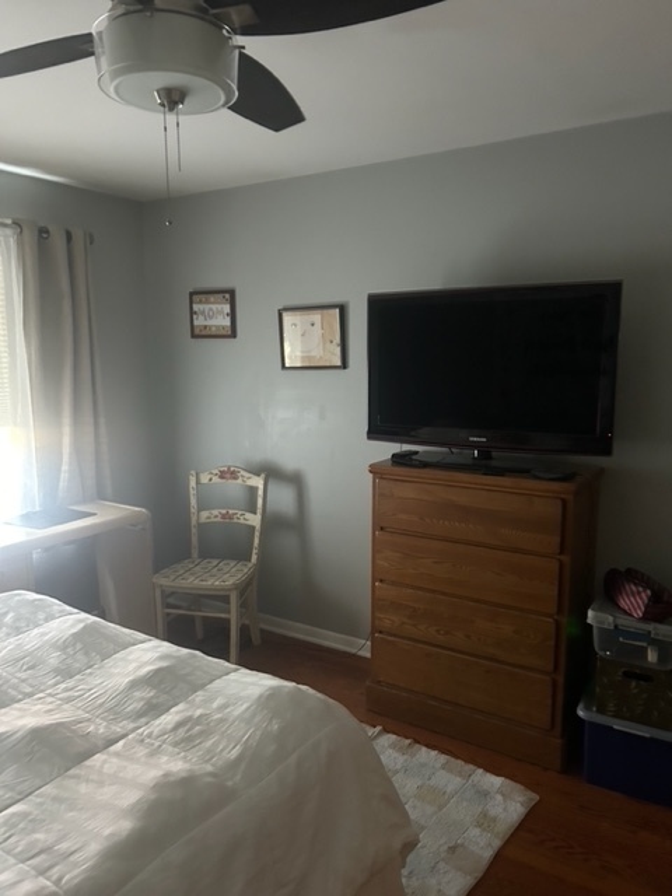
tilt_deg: -9.0
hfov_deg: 53.1
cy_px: 448
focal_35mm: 26
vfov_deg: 67.3
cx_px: 336
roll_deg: -1.3
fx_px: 673
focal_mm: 5.7
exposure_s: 1/30
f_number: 1.5
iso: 640
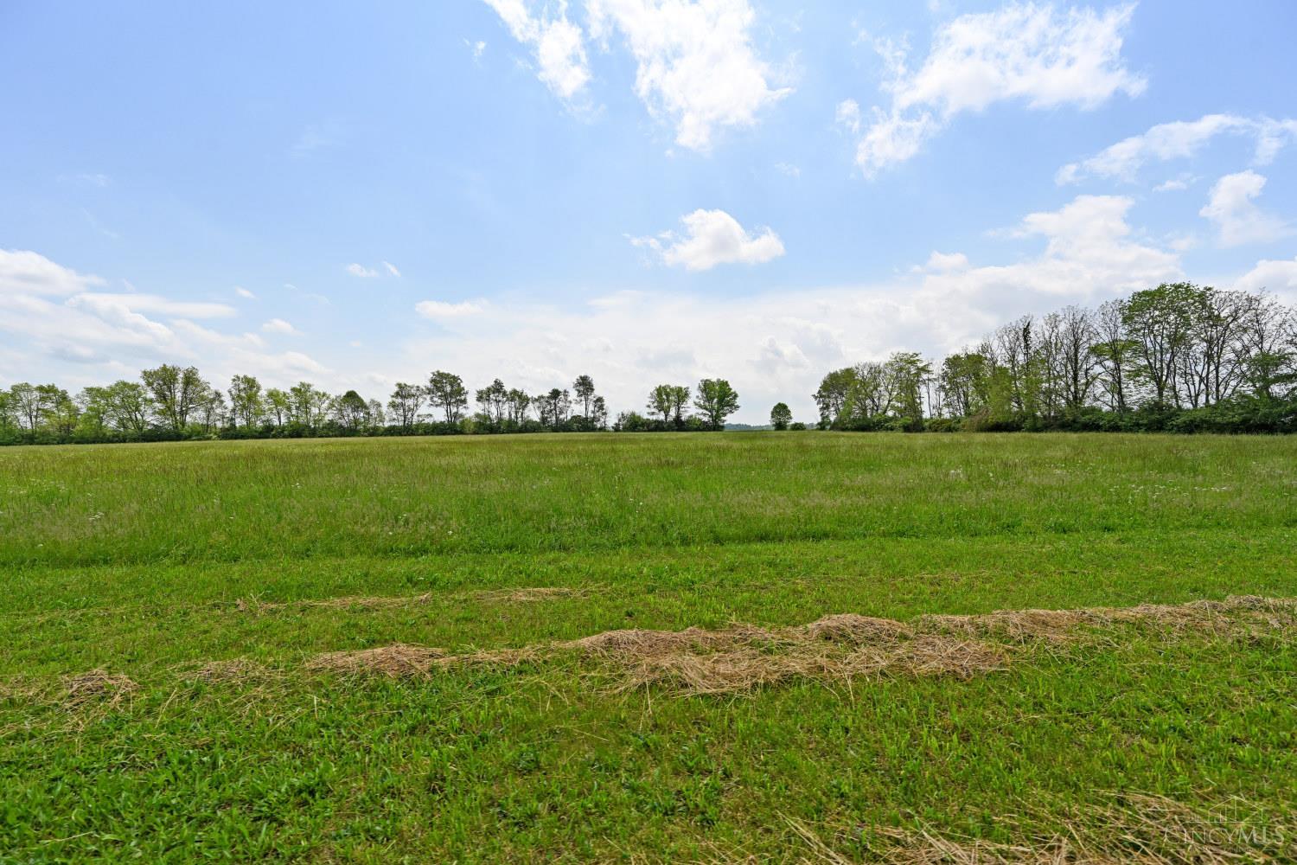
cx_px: 648
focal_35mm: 14
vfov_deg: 81.2
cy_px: 432
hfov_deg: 104.3
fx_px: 504
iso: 100
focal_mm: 14
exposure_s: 1/500
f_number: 8
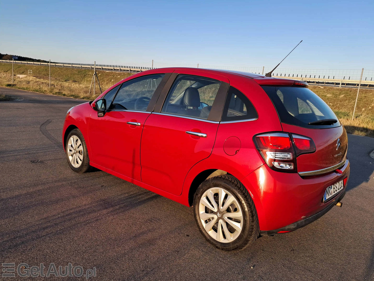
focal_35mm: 27
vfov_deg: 51.4
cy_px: 140
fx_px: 292
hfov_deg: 65.3
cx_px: 187
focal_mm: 4
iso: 50
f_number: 1.8
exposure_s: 1/280
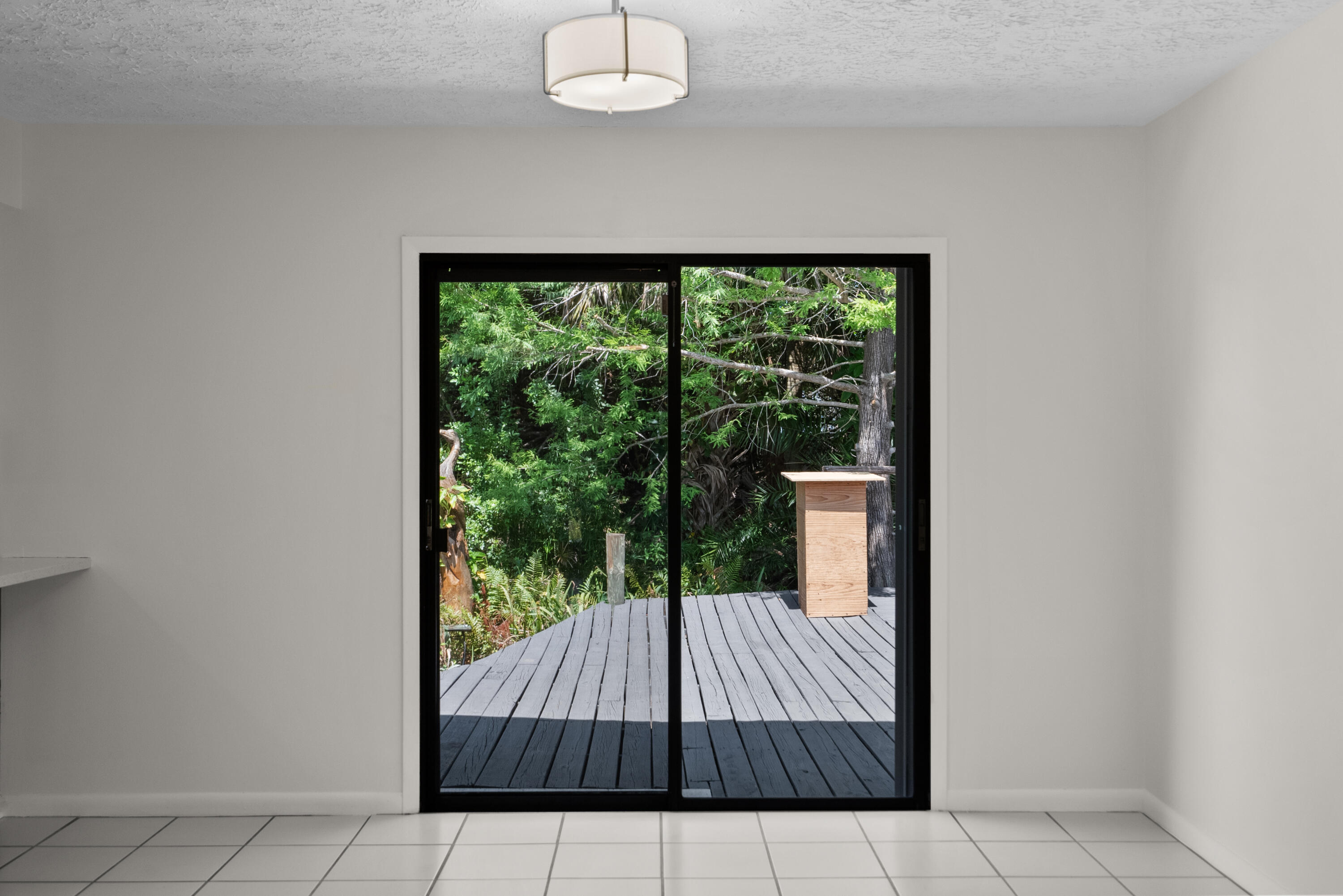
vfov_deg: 40.0
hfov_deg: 57.2
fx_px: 1232
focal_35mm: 33
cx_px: 672
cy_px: 448
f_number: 8
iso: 2000
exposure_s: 1/10
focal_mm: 33
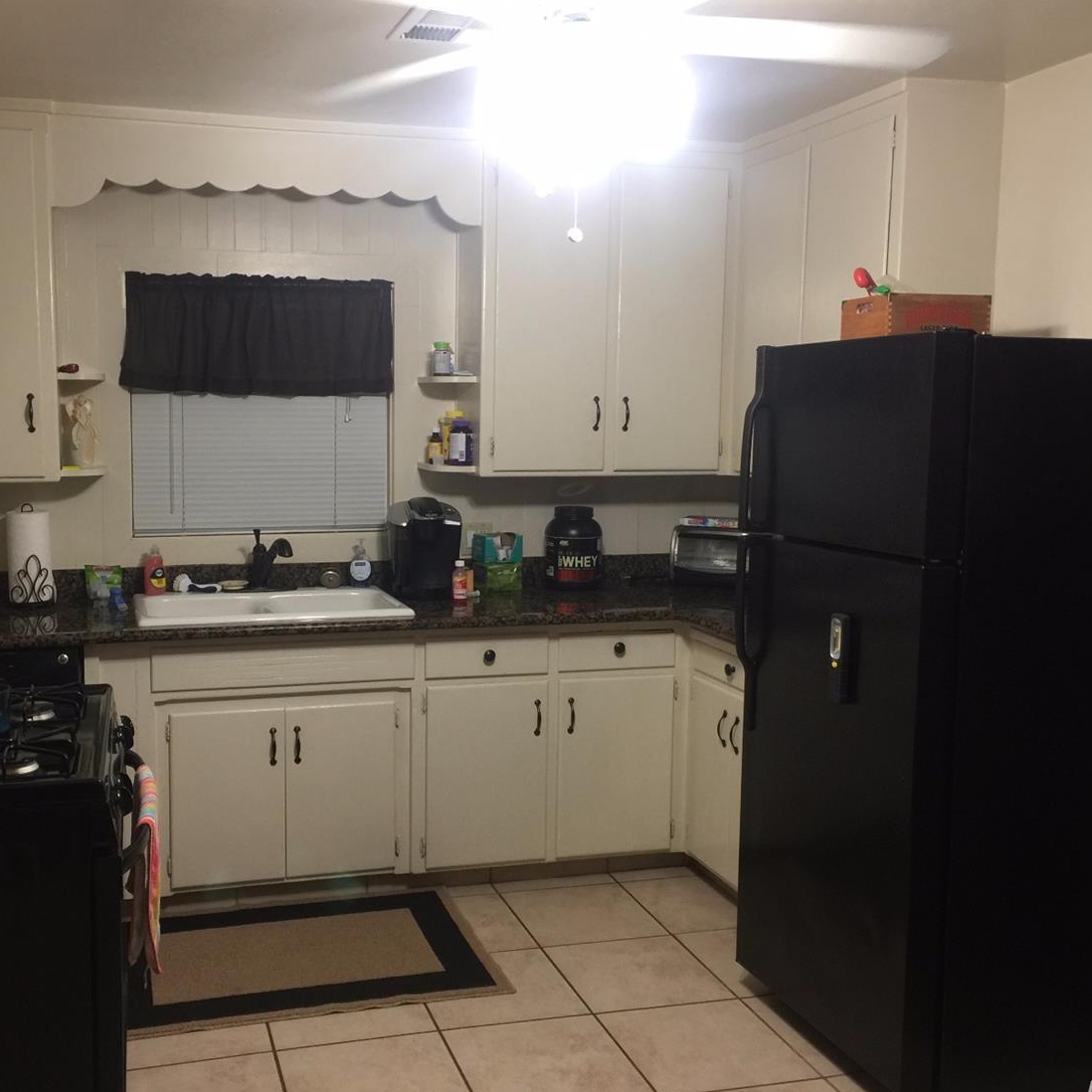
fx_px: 1249
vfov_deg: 47.2
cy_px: 541
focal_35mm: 35
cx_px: 441
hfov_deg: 47.0
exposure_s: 1/15
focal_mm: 4.15
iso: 64
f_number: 2.2
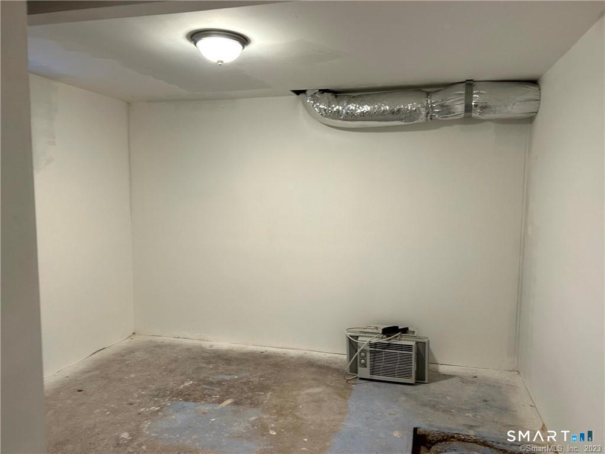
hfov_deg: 67.3
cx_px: 302
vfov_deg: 53.1
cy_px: 227
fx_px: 454
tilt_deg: -3.5
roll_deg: -1.1
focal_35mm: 26
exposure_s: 1/60
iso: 100
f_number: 1.5
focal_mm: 5.7
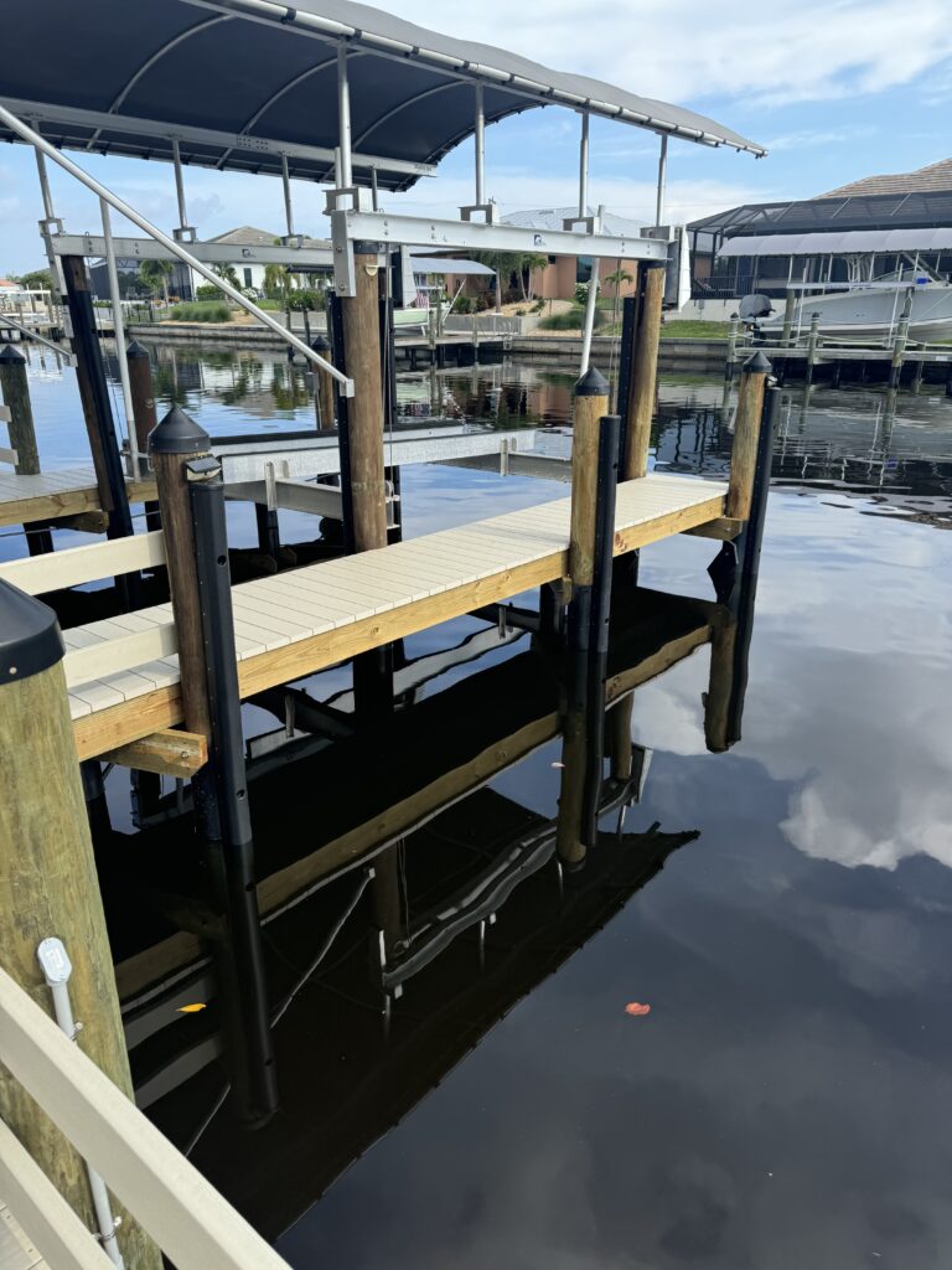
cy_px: 635
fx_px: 880
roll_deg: +0.9
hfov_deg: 56.8
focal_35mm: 24
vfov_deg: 71.6
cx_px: 476
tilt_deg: -18.4
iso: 80
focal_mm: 6.76
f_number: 1.78
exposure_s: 1/1637
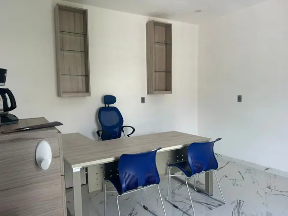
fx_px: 216
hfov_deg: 67.3
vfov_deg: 53.1
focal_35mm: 26
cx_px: 144
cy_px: 108
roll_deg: +2.0
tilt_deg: -2.6
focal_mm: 5.7
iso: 50
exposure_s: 1/121
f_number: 1.5
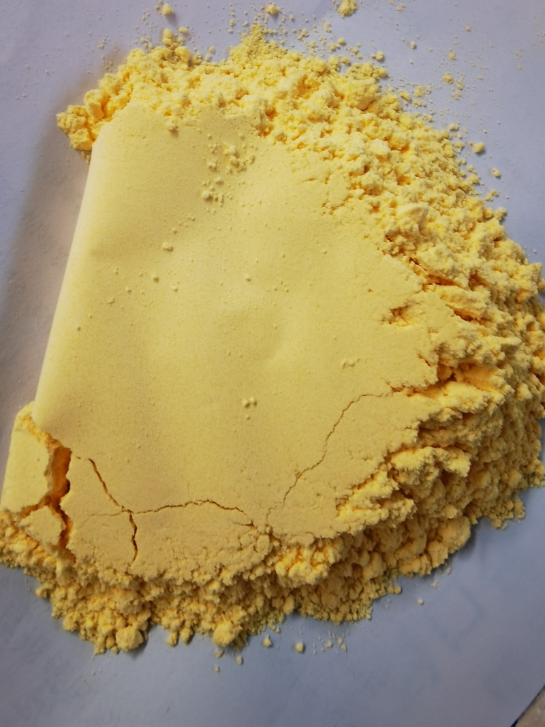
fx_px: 567
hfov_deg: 51.3
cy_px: 364
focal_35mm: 27
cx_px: 272
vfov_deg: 65.3
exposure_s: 1/50
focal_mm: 2.26
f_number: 2.2
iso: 50
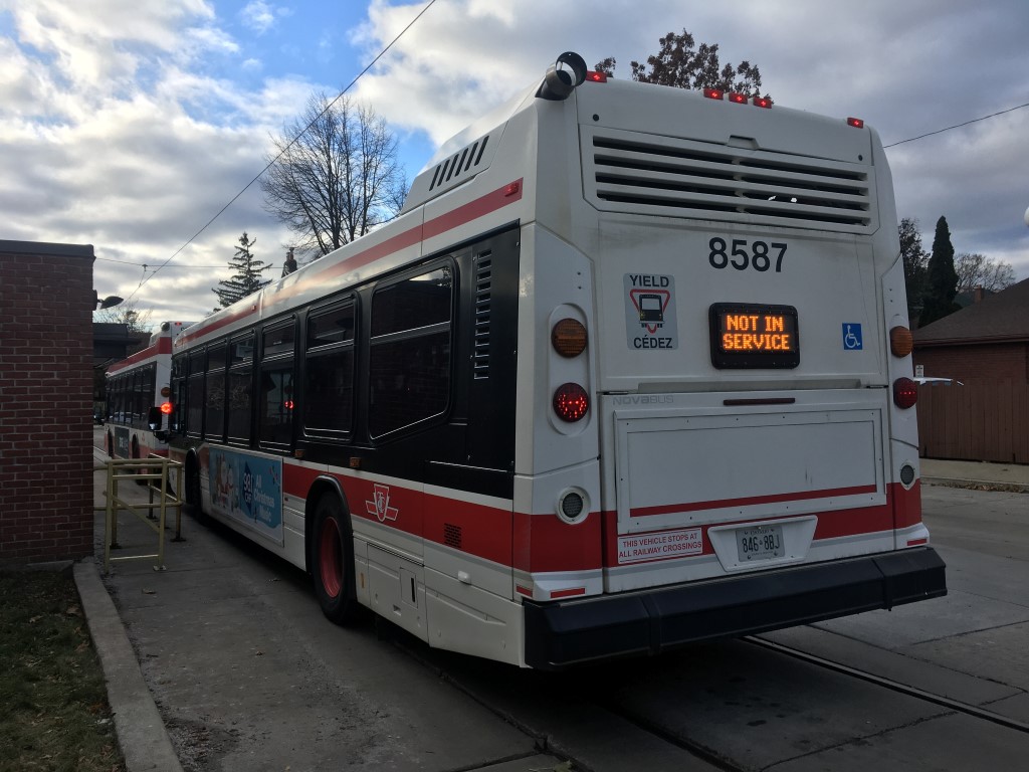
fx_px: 862
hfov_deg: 61.7
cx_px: 514
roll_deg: +0.0
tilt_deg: +0.5
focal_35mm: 29
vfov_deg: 48.2
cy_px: 386
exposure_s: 1/1012
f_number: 2.2
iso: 25
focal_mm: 4.15
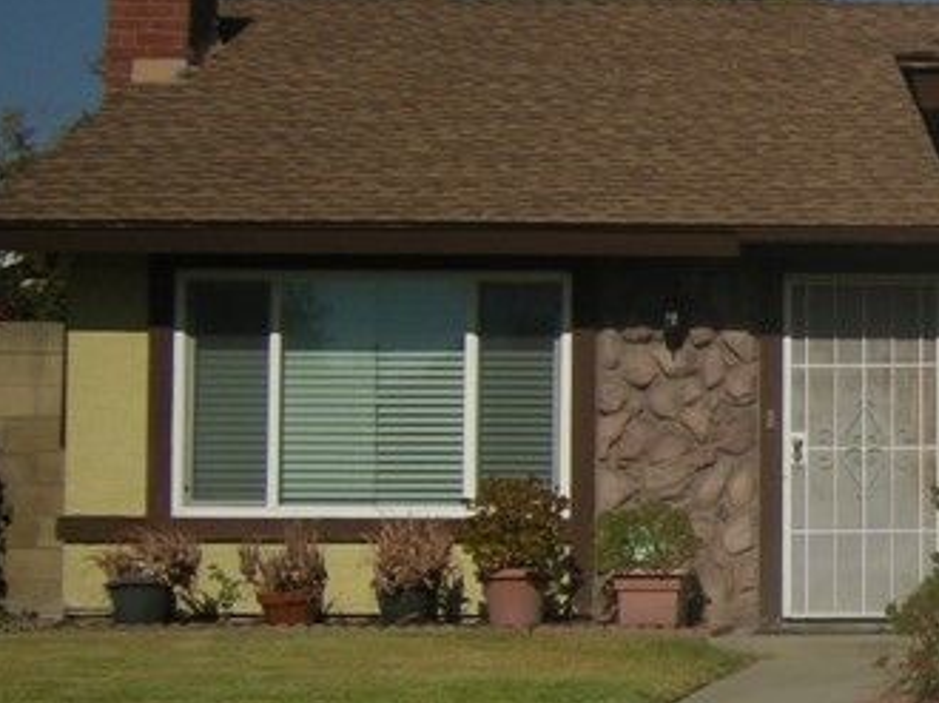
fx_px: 3199
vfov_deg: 12.5
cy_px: 387
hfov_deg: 15.6
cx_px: 1354
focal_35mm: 118
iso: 64
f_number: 6.4
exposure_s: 1/700
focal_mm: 6.3
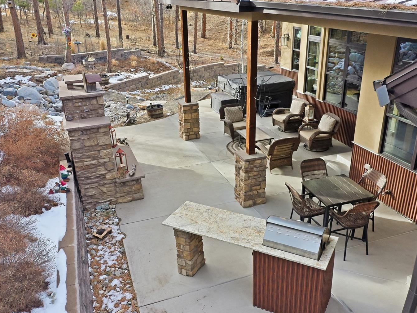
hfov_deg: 56.8
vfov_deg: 44.1
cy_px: 163
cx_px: 224
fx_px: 385
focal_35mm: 32
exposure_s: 1/320
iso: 800
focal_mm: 10.3
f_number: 5.6
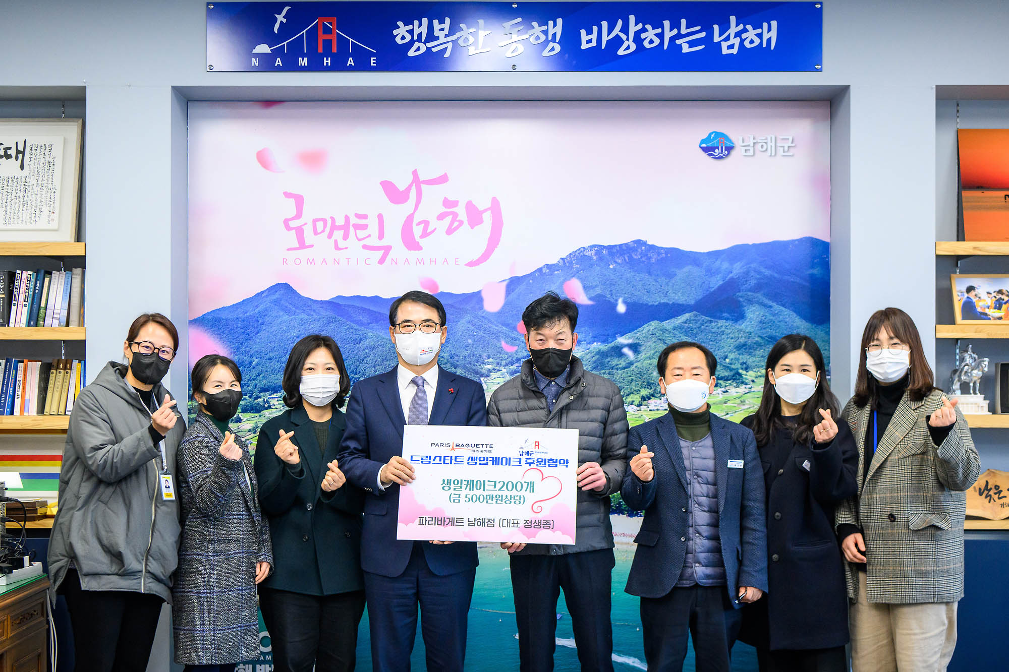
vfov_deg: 28.1
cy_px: 336
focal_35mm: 48
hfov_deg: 41.1
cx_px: 504
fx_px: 1345
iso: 1600
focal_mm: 48
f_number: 4
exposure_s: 1/200
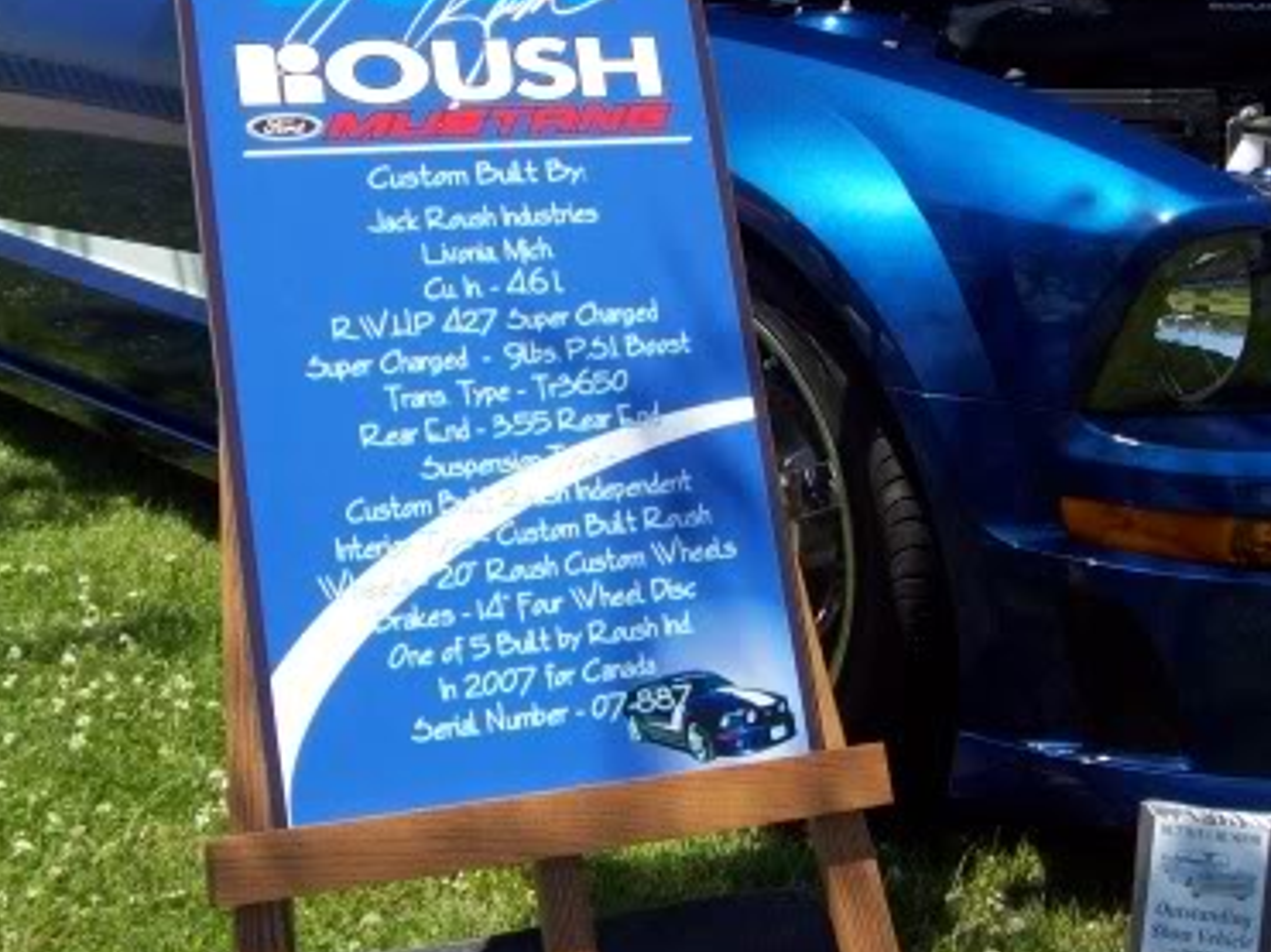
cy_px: 330
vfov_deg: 23.5
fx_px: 2276
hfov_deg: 31.2
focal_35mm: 62
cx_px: 683
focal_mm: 6
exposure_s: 1/407
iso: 80
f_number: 4.8
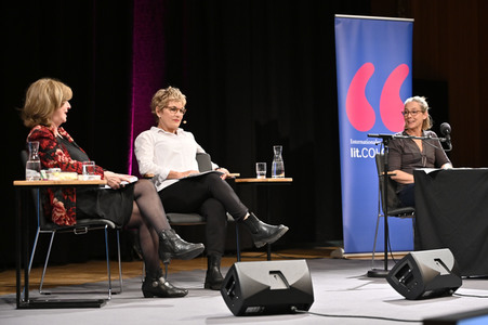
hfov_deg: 22.6
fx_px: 1219
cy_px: 162
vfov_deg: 15.2
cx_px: 244
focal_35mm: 90
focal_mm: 90
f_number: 2.8
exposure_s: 1/320
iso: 1600
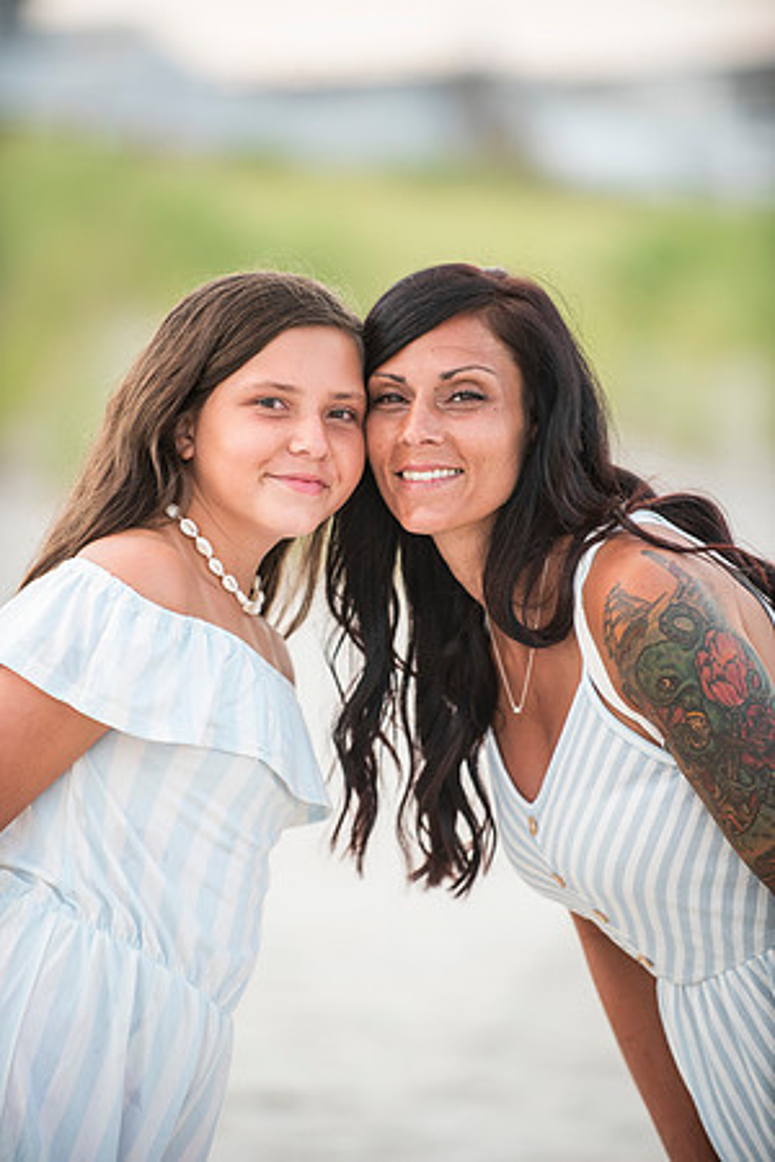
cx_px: 388
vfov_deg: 10.3
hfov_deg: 6.9
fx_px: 6458
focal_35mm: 200
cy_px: 581
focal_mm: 200
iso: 800
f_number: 2.8
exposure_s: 1/400
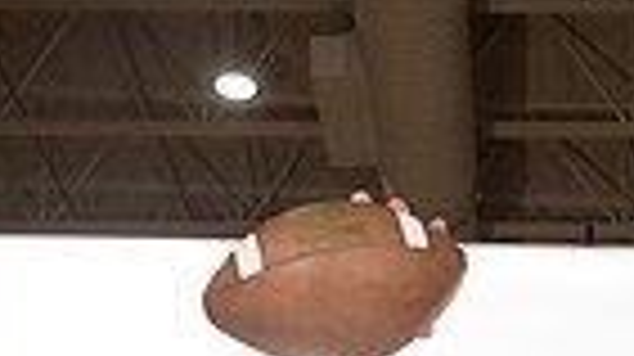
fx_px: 1915
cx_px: 558
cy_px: 919
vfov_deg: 9.2
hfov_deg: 18.5
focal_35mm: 114
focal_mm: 34
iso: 640
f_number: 8
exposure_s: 1/400
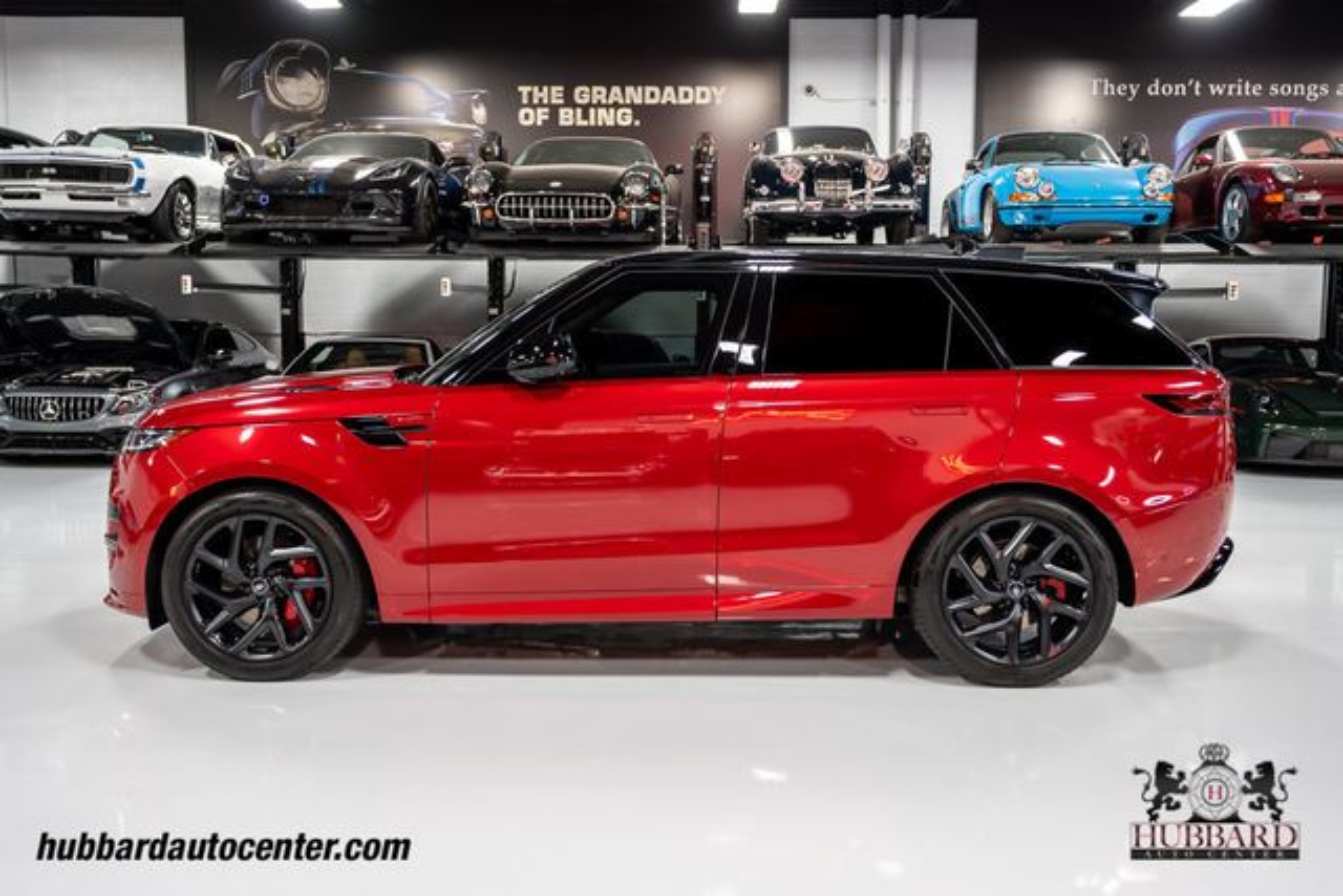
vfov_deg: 39.4
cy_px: 448
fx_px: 1250
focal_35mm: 34
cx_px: 672
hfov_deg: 56.5
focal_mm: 33.5
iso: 800
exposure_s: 1/50
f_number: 4
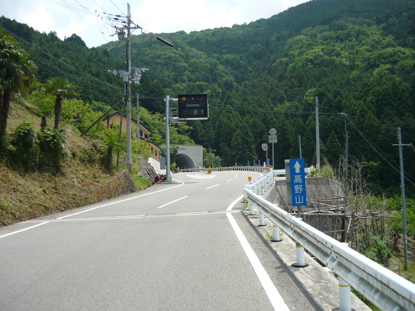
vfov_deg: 41.8
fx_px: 408
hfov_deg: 53.9
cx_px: 203
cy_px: 152
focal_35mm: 34
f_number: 8
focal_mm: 5.5
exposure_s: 1/160
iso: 100
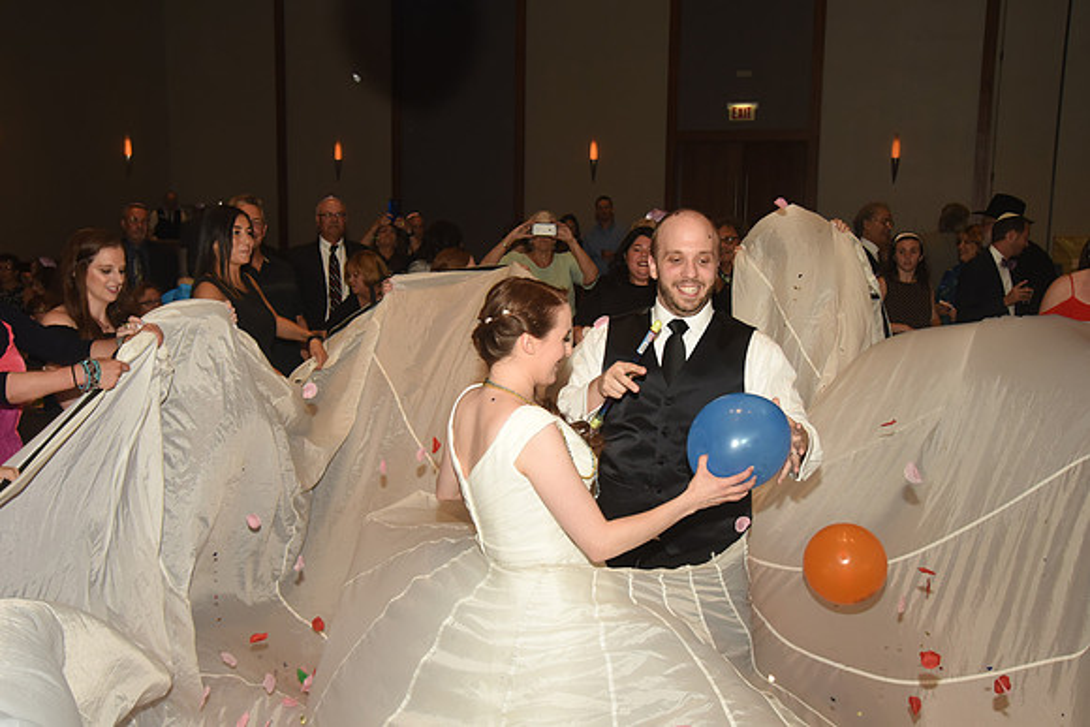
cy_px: 364
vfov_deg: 33.4
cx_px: 545
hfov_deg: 48.4
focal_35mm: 40
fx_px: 1211
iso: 1600
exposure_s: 1/160
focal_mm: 40
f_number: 5.6
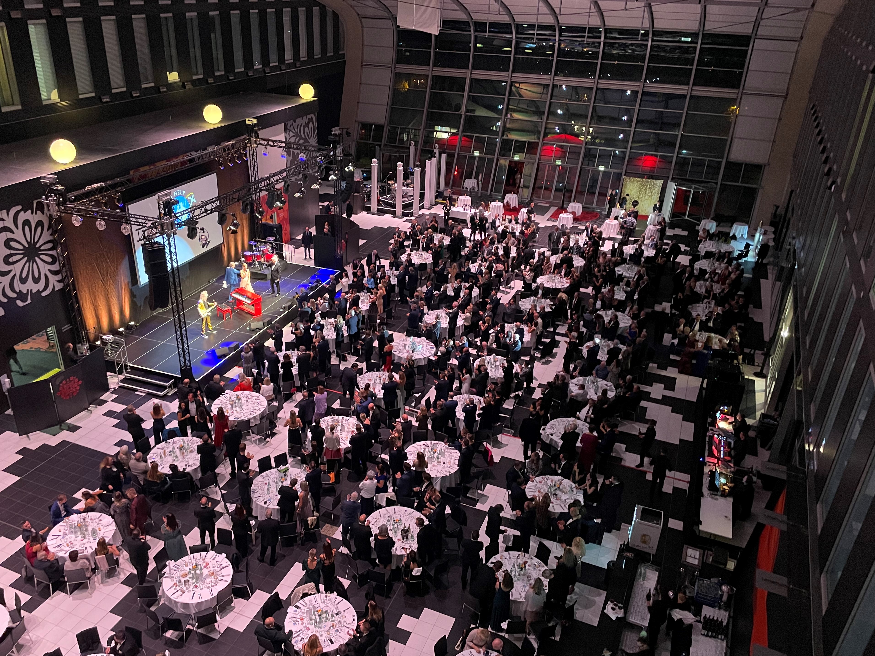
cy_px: 328
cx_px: 438
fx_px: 657
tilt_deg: -27.7
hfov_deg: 67.3
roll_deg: -1.5
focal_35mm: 26
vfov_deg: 53.1
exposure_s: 1/25
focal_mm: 4.2
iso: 500
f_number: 1.6
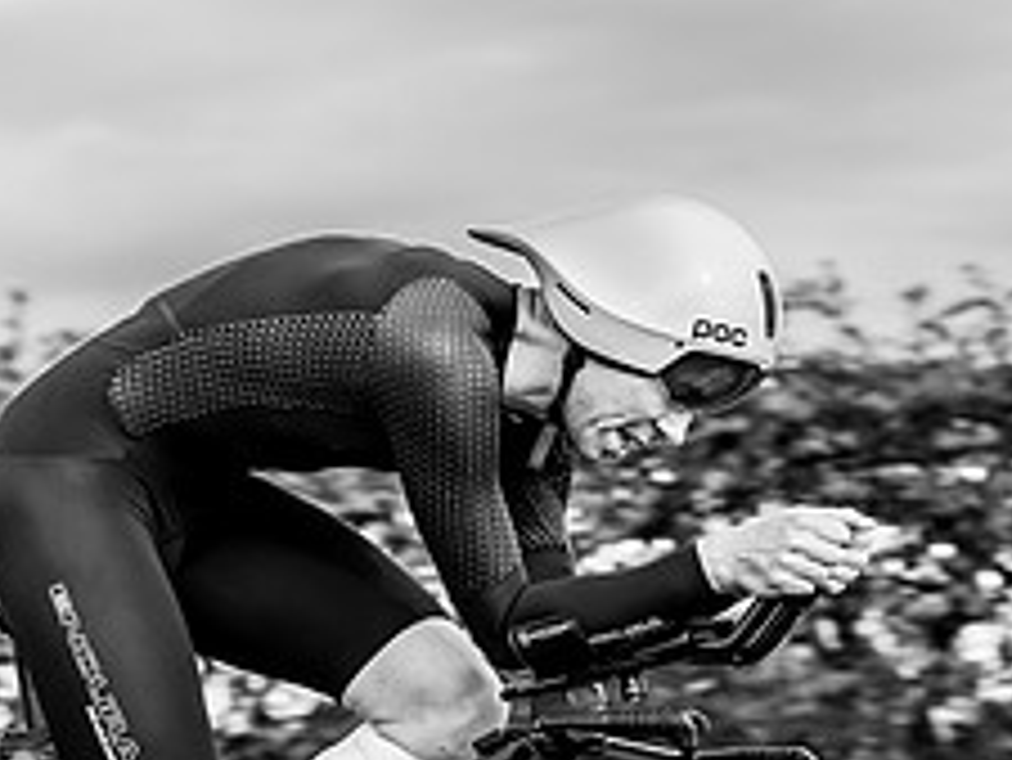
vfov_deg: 7.8
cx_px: 346
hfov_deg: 10.5
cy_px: 695
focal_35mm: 189
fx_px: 5528
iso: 125
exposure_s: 1/640
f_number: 4
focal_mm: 75
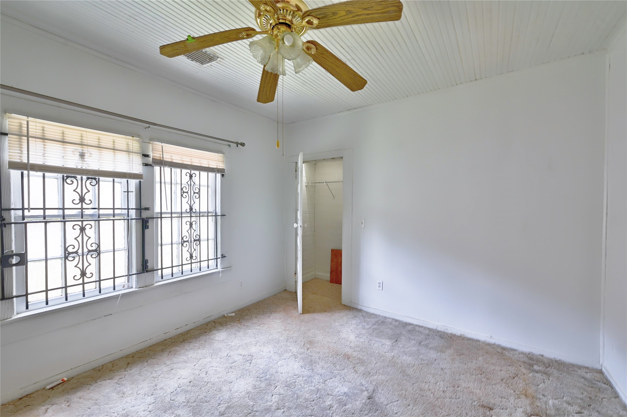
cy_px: 208
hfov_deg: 100.4
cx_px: 314
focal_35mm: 15
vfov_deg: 77.2
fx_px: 261
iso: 400
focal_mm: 15
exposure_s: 1/6
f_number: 8
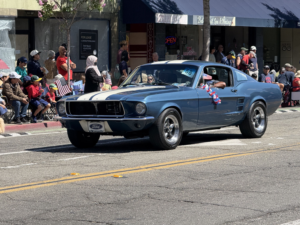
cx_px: 150
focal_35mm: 120
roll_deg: -0.3
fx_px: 1040
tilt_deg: -3.0
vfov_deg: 12.3
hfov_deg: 16.4
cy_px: 112
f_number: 2.8
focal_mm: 15.66
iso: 64
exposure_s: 1/938
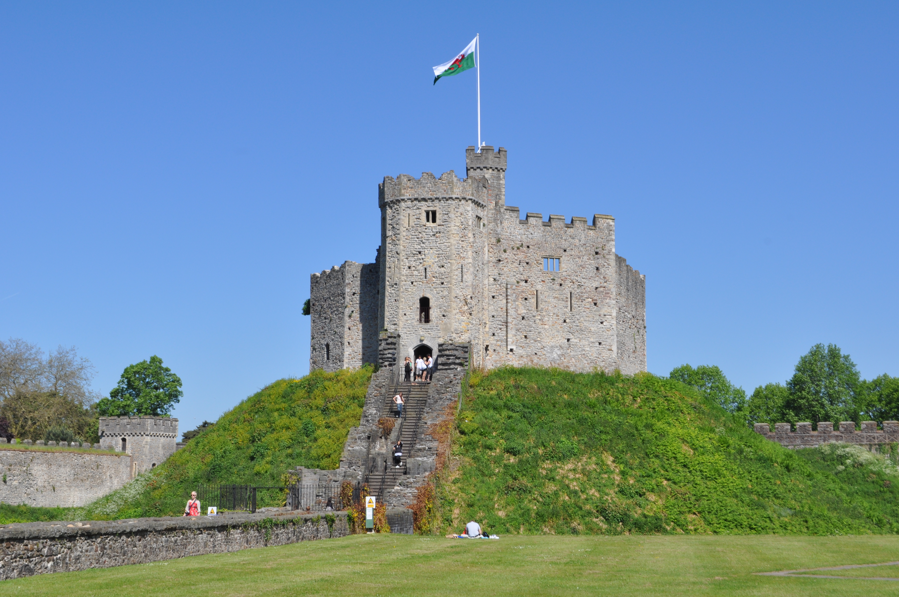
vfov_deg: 26.4
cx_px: 450
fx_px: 1272
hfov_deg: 38.9
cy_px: 298
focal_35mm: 51
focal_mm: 34
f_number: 16
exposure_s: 1/250
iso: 250
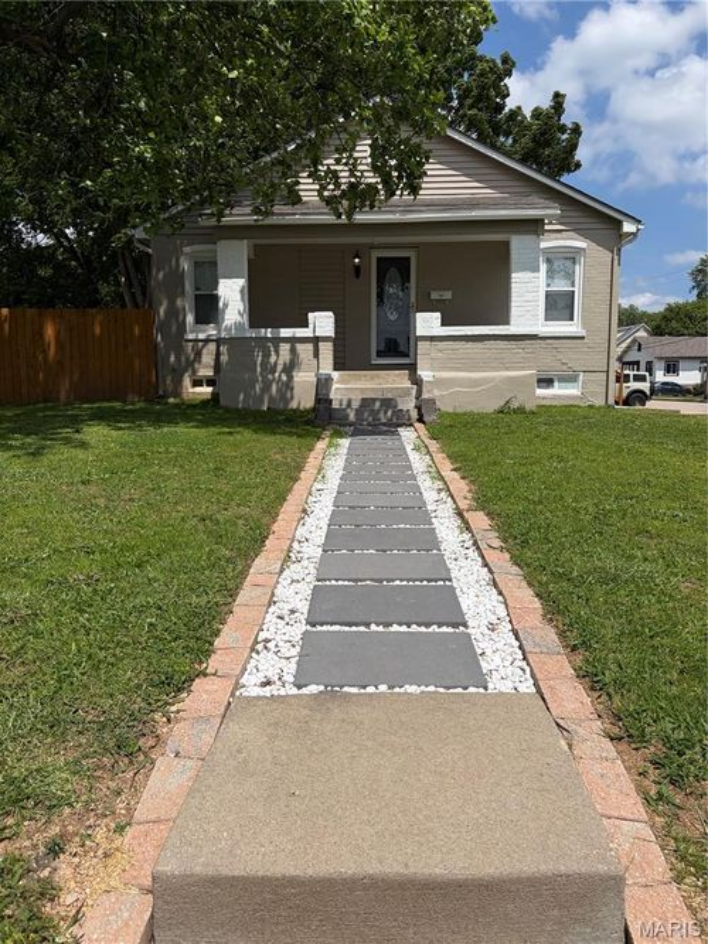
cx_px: 354
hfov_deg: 53.0
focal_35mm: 26
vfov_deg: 67.3
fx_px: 709
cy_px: 472
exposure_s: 1/7813
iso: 50
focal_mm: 5.96
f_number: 1.6
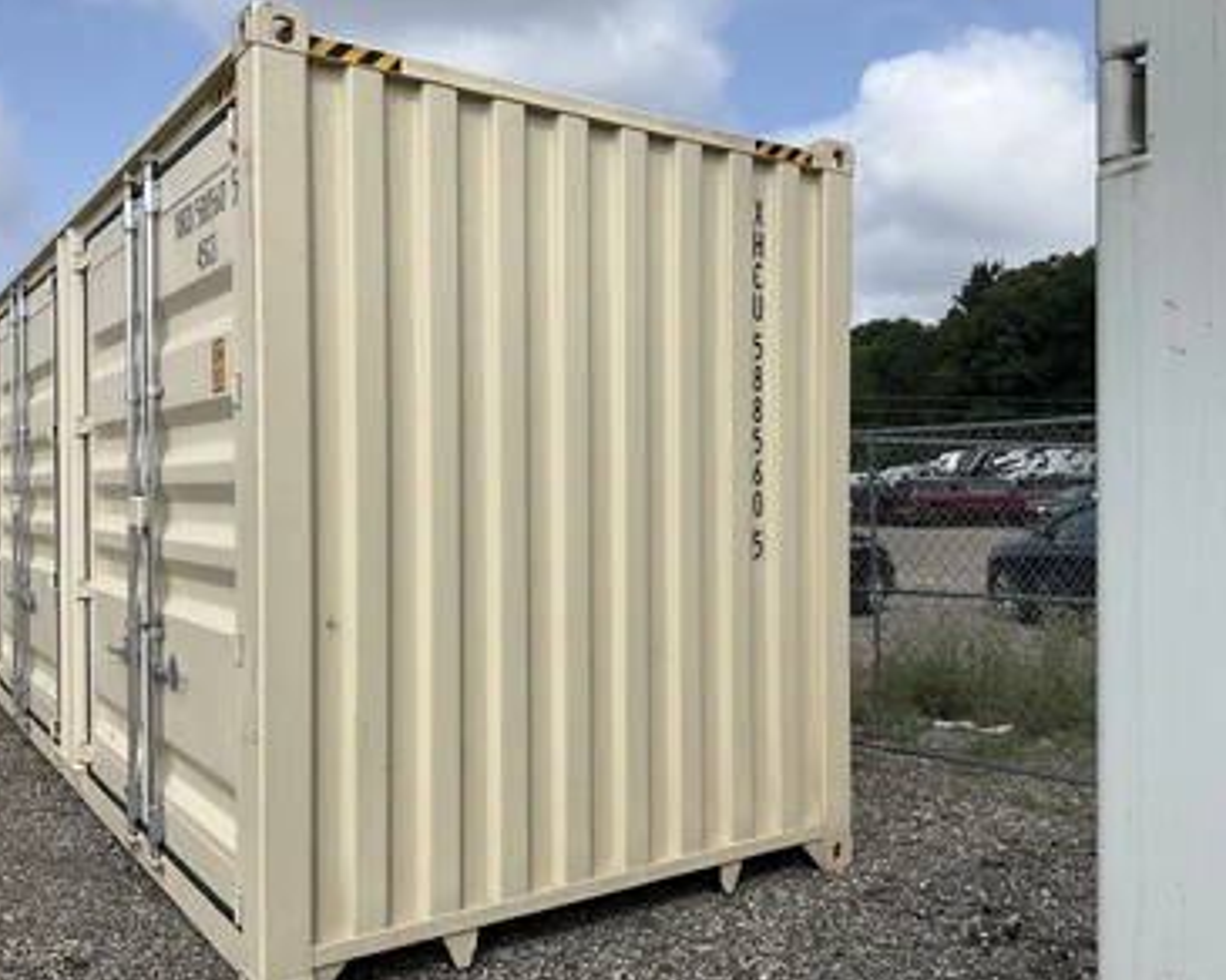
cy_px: 500
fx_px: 1125
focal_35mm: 31
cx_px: 568
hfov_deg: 57.1
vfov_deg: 47.1
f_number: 1.8
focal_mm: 3
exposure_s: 1/2667
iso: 25
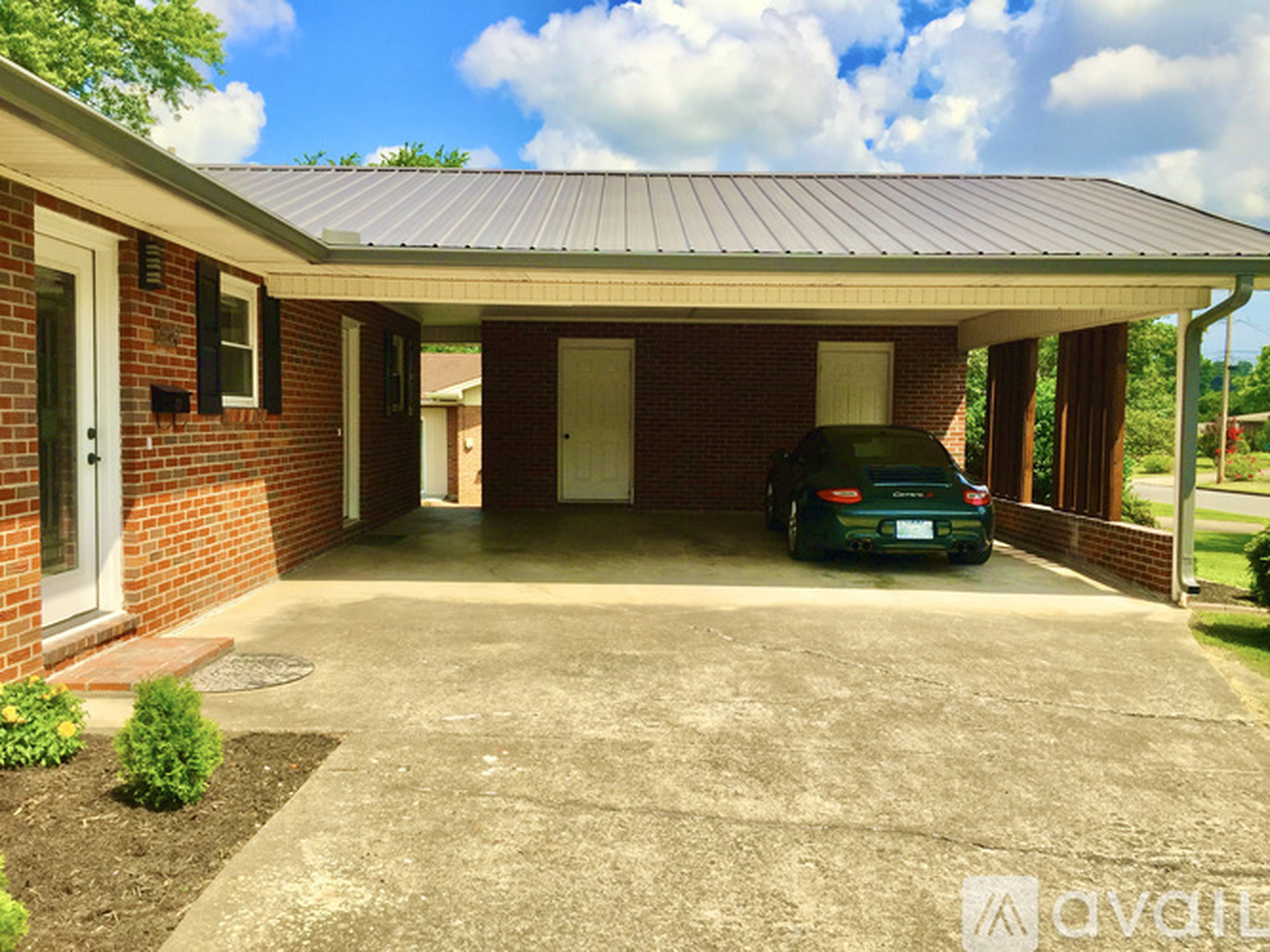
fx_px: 1064
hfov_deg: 61.7
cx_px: 635
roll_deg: -1.7
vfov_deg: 48.2
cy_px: 476
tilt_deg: -4.8
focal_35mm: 29
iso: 32
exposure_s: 1/1980
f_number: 2.2
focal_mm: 4.15
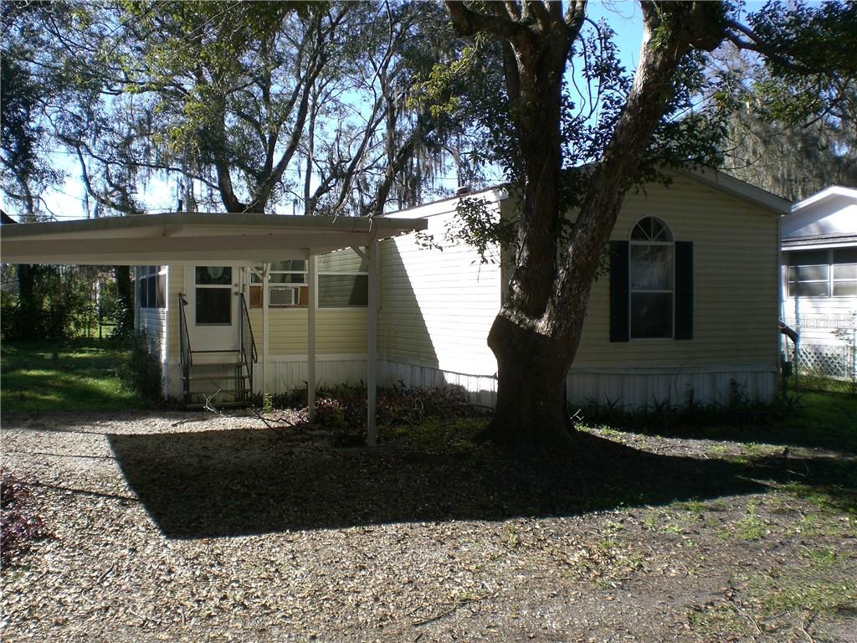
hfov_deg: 49.0
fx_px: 941
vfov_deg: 37.7
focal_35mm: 38
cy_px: 322
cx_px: 428
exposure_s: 1/200
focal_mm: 6.3
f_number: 4.4
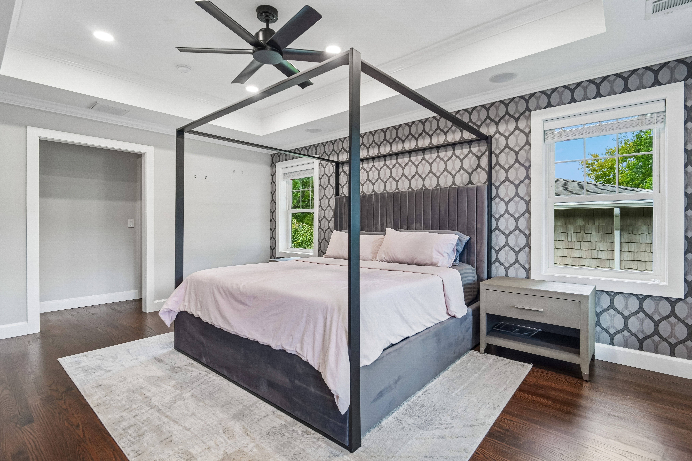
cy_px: 230
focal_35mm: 16
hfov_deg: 96.7
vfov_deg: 73.7
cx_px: 346
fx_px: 308
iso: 400
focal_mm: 16
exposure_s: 1/10
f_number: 8
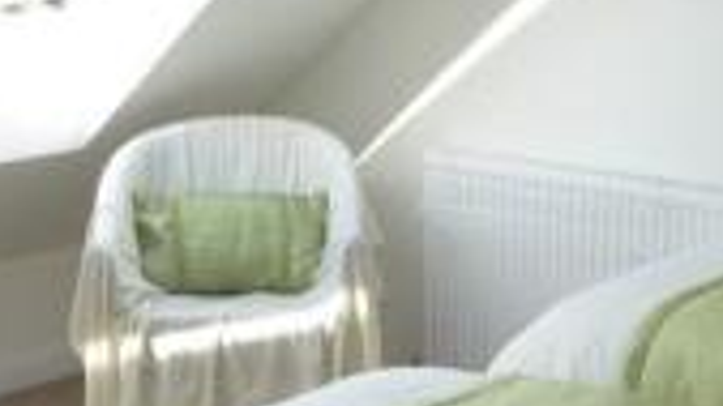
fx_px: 1725
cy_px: 357
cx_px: 610
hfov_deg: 23.2
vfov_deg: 13.3
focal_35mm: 90
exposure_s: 1/125
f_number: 3.5
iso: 100
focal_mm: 4.3
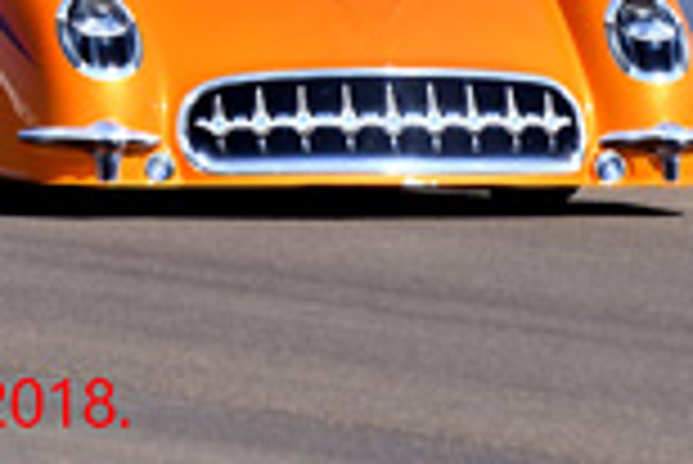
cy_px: -225
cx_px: -58
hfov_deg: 2.1
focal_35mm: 973
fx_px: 18748
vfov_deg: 1.4
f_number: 5.6
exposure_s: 1/1250
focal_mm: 200
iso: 160
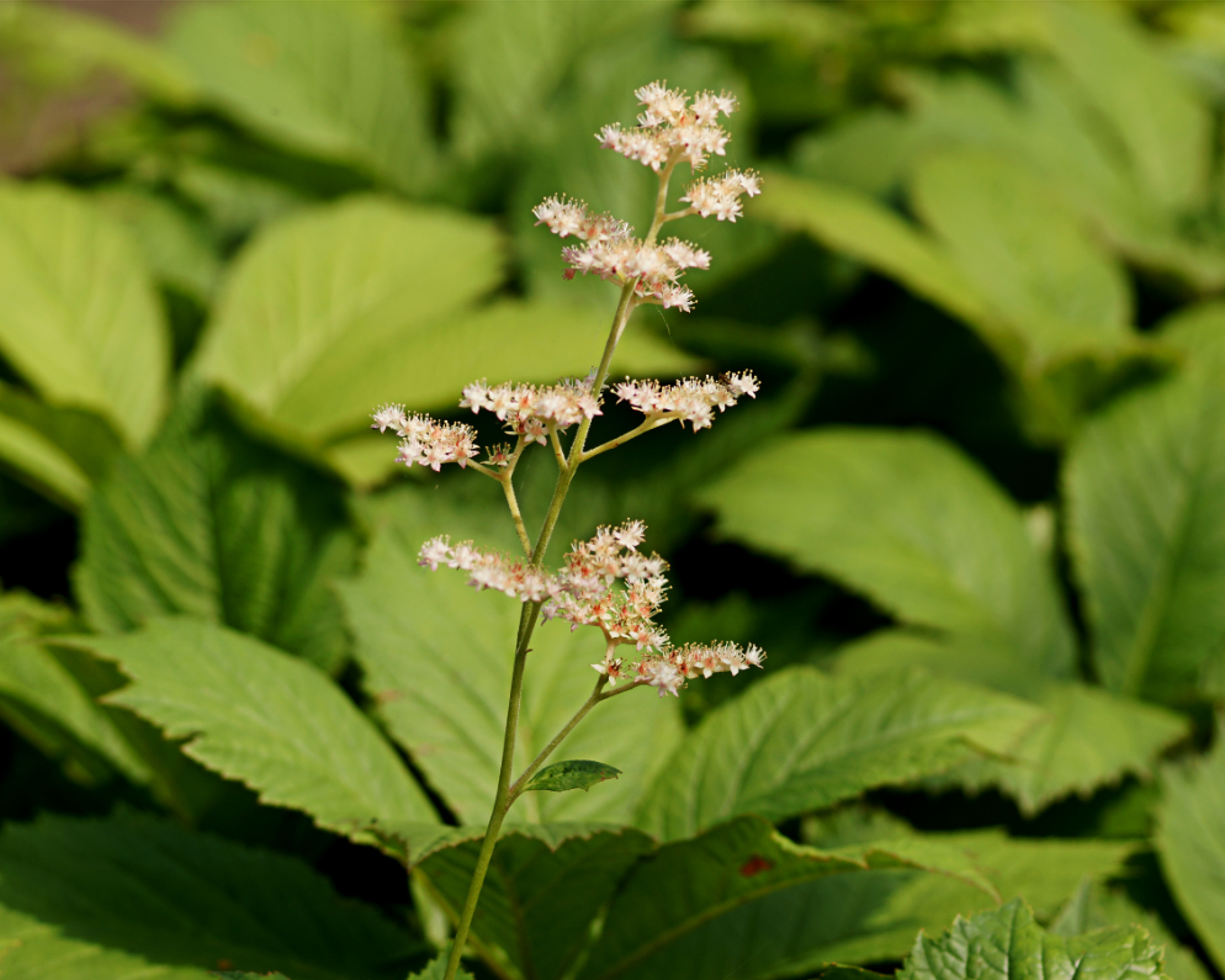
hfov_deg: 11.4
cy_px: 492
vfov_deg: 9.1
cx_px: 645
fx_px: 6163
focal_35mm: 170
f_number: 3.2
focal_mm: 100
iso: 100
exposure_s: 1/640
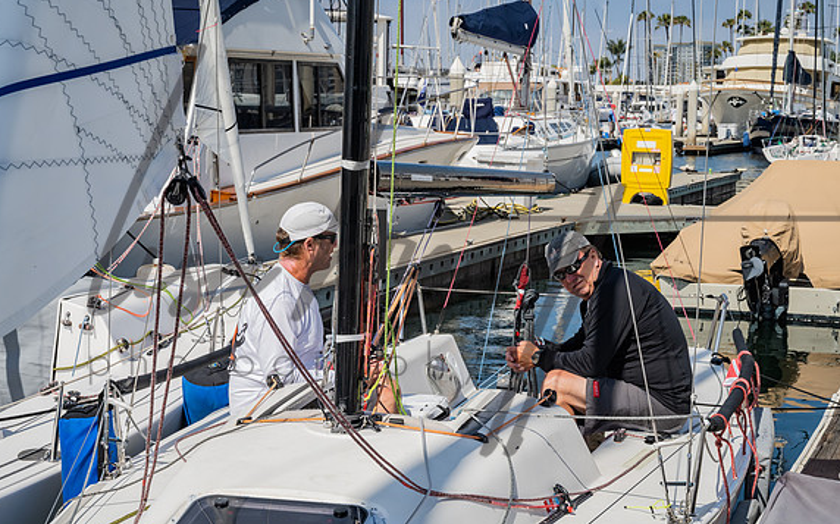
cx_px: 416
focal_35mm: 60
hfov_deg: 34.0
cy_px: 253
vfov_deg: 21.6
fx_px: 1373
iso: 640
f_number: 13
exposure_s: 1/800
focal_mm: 58
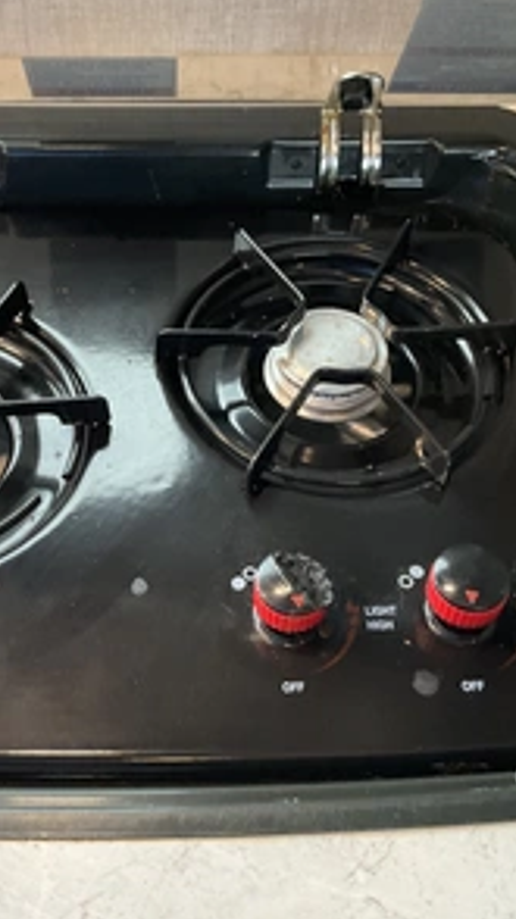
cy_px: 463
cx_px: 172
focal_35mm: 43
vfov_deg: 47.4
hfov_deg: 27.5
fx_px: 1048
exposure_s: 1/60
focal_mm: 3
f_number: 1.8
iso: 250
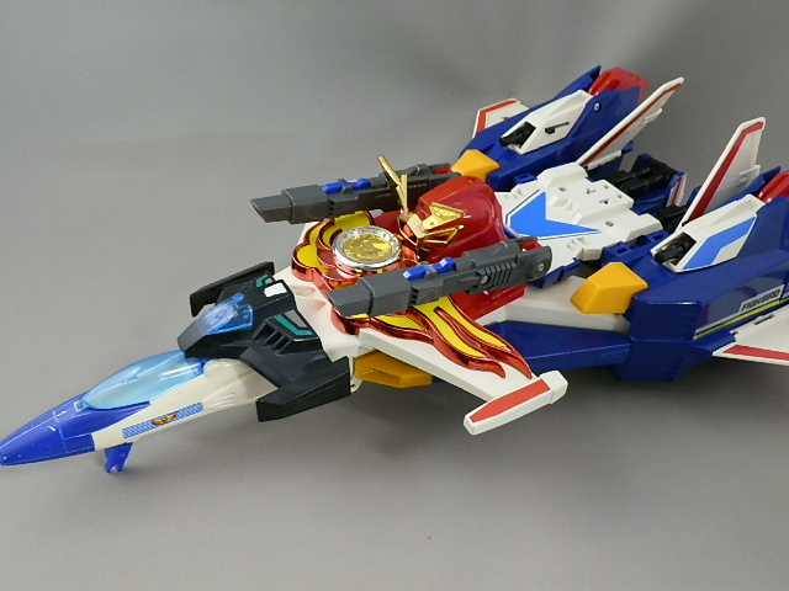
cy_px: 296
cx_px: 394
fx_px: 775
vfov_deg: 41.8
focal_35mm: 34
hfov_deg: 54.0
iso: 200
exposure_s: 1/8
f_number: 3.5
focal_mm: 6.17
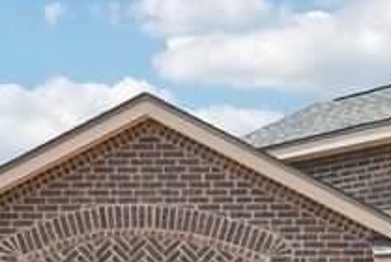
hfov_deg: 19.3
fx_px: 1131
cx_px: 344
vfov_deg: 13.0
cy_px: 289
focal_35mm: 104
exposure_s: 1/160
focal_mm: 34
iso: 100
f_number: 8
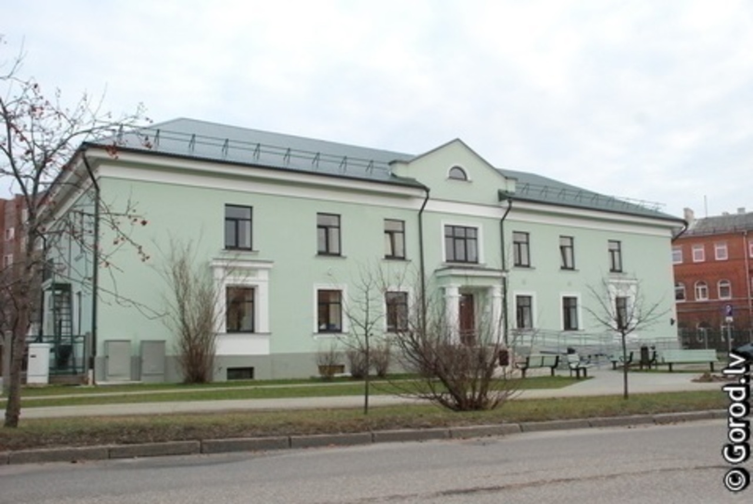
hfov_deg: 57.2
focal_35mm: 33
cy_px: 252
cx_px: 376
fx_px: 691
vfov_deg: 40.1
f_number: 6.7
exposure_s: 1/180
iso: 1000
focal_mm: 22
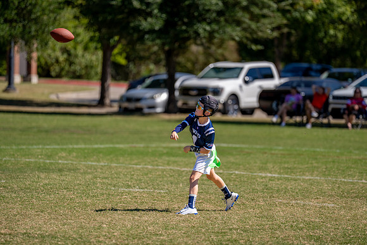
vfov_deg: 6.4
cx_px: 193
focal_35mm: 215
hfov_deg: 9.6
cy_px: 125
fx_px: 2191
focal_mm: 200
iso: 160
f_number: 2.8
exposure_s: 1/3200
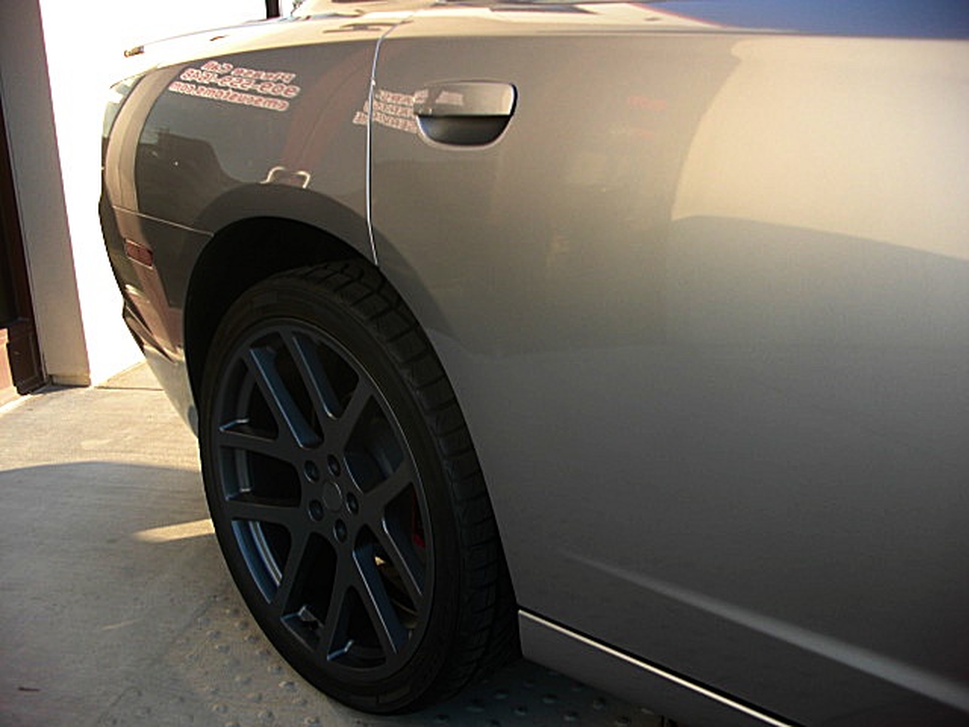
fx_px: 1008
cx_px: 484
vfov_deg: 39.7
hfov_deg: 51.4
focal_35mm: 36
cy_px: 364
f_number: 2.8
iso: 50
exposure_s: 1/125
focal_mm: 6.3
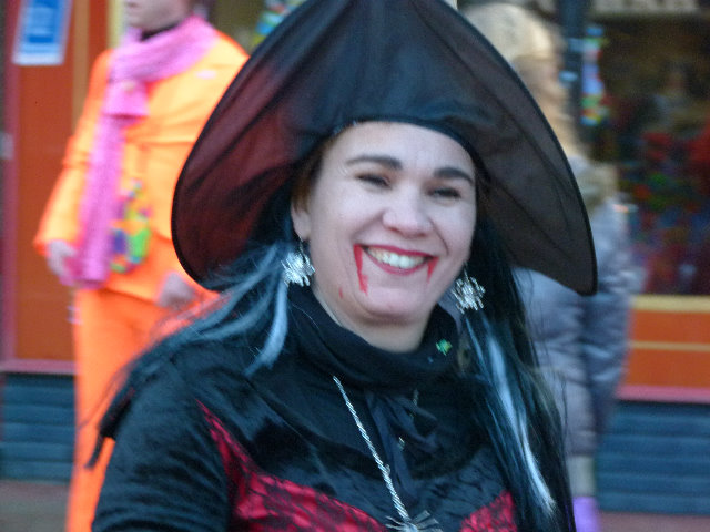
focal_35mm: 170
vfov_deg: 8.7
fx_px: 3487
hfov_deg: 11.6
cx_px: 355
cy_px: 266
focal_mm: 30.6
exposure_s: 1/80
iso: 250
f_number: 3.8
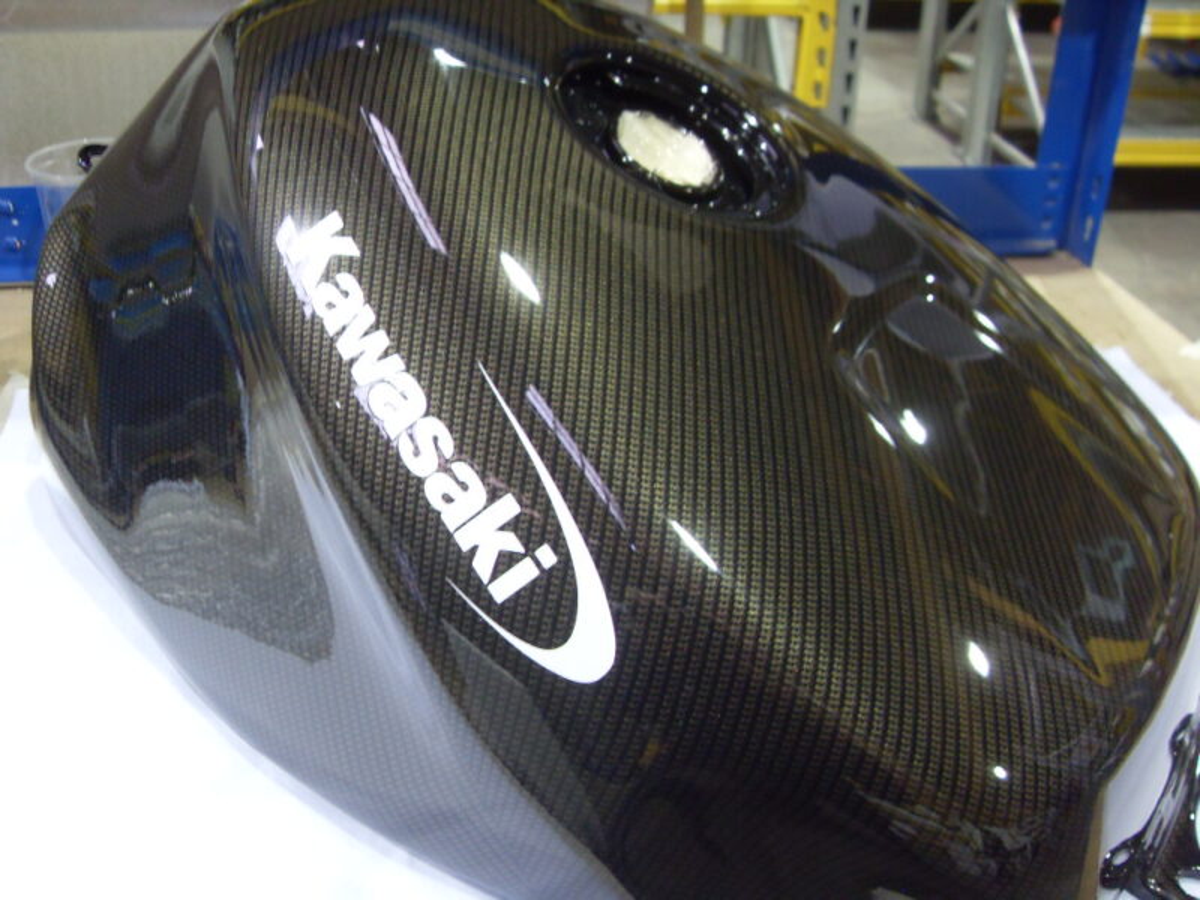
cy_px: 450
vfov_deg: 40.7
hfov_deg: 52.6
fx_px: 1213
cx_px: 600
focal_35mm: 35
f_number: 2.8
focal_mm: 6.3
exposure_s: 1/10
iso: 200
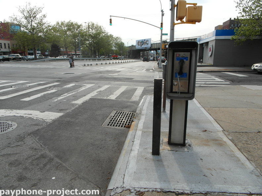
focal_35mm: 23
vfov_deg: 58.9
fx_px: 174
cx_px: 131
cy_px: 98
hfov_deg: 73.9
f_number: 4
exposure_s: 1/750
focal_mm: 4.1
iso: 100
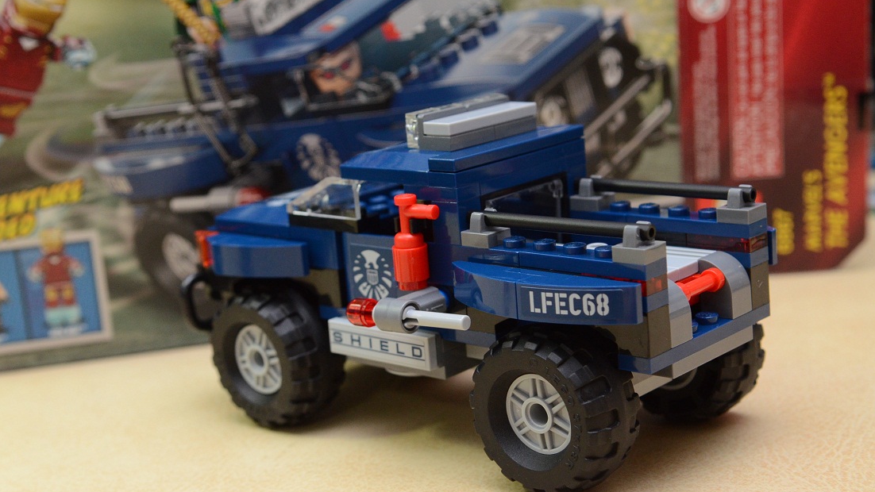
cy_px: 223
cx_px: 439
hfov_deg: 34.9
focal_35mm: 60
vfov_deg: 20.0
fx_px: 1392
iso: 1600
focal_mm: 38
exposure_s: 1/60
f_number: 5.6
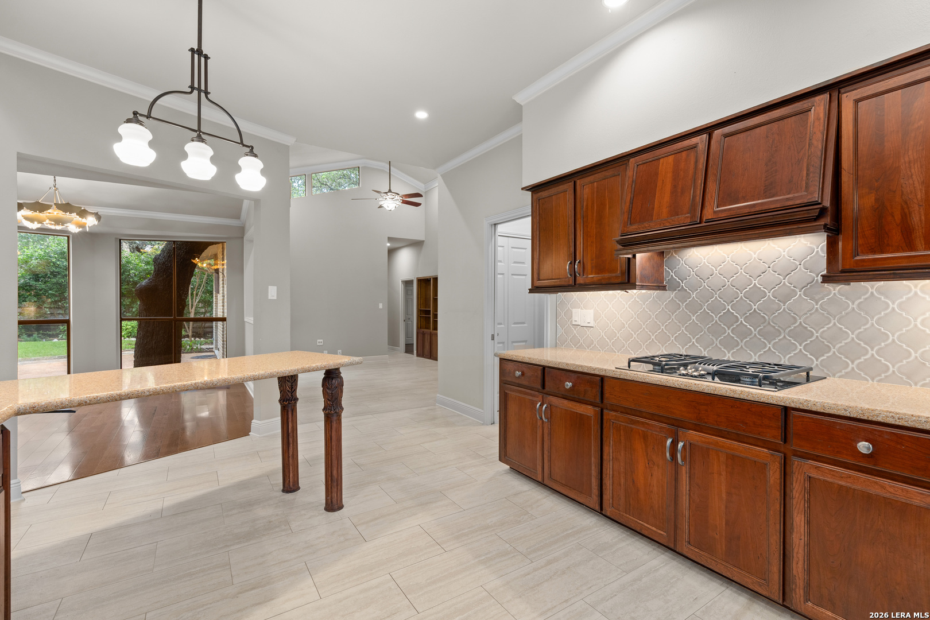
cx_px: 465
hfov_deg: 96.7
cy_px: 310
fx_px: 413
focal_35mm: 16
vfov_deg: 73.7
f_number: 7.1
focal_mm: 16
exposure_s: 1/1.67
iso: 320
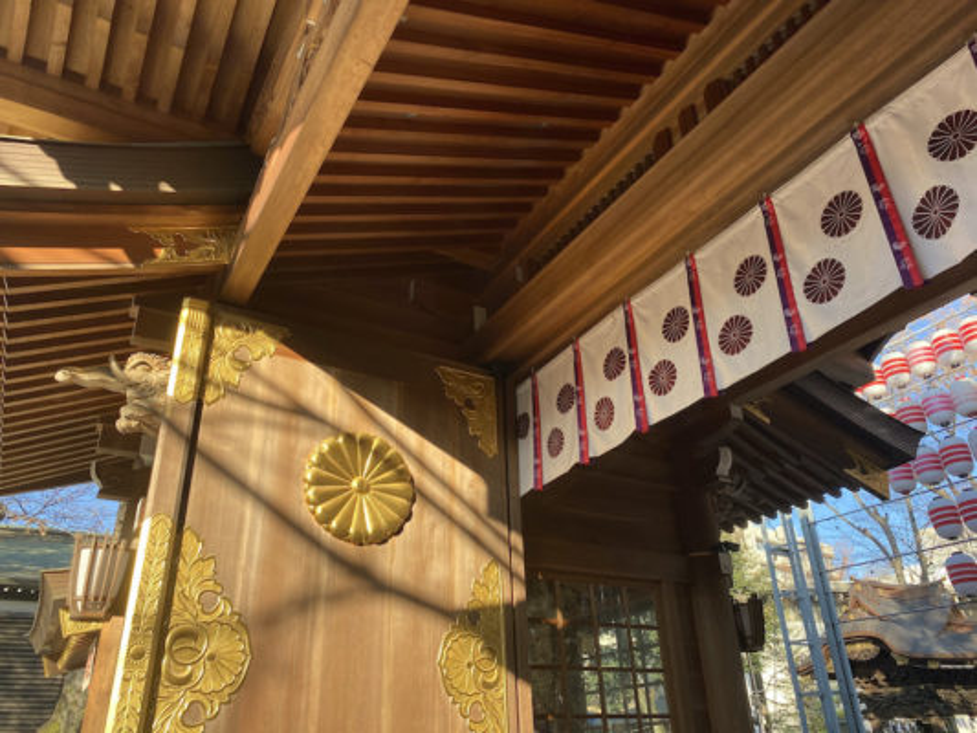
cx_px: 488
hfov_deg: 67.3
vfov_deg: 53.1
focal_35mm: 26
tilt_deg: +28.5
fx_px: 734
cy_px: 366
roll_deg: +2.0
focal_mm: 4.25
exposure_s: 1/405
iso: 32
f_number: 1.8
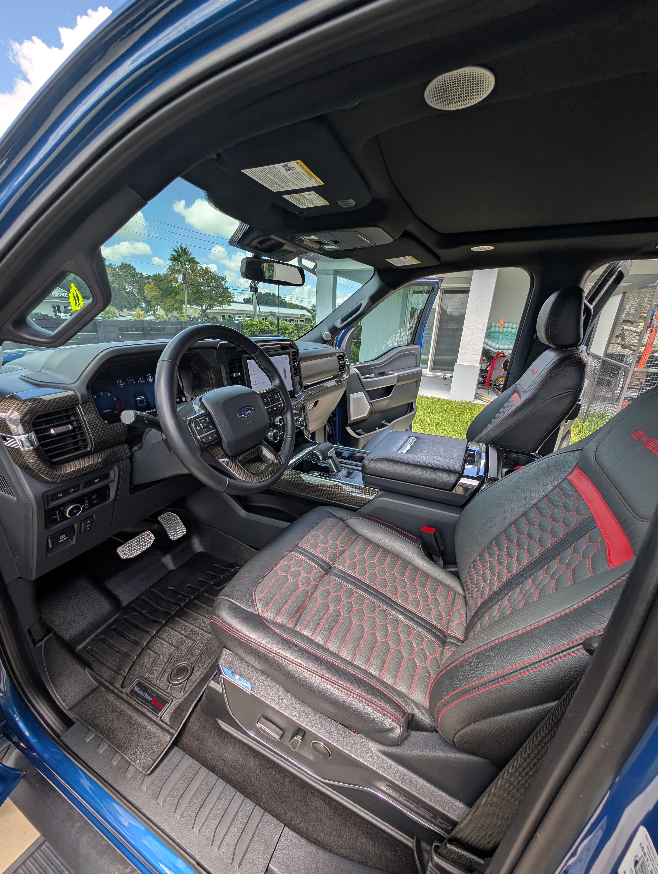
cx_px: 329
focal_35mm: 12
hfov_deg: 94.6
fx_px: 303
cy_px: 437
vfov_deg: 110.5
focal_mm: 2.23
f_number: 1.95
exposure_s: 1/663
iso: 46
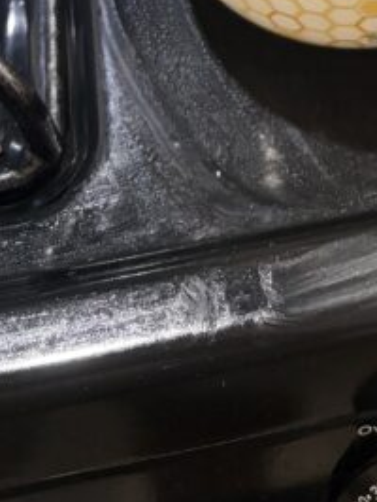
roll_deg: -3.2
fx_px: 1450
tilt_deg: -41.9
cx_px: 407
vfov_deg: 16.2
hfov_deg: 14.5
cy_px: -428
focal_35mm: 100
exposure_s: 1/60
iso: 160
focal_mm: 5.96
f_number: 1.6
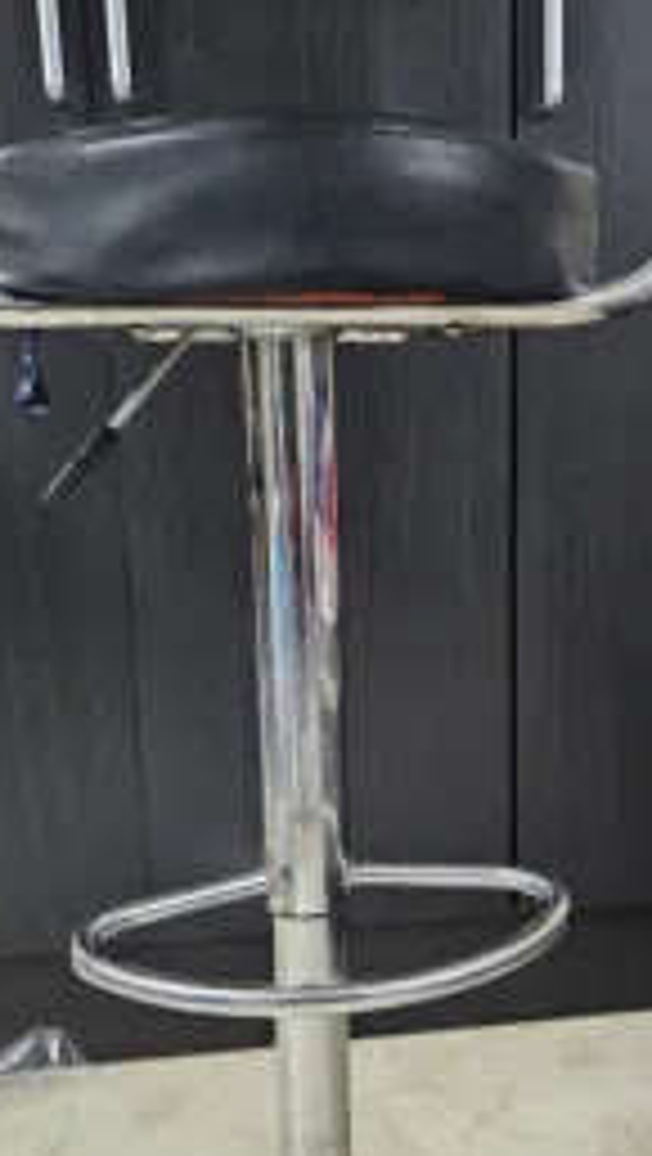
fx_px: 1196
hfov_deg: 30.4
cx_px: 400
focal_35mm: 39
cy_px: 679
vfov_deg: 51.3
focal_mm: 6.3
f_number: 1.7
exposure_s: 1/25
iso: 800
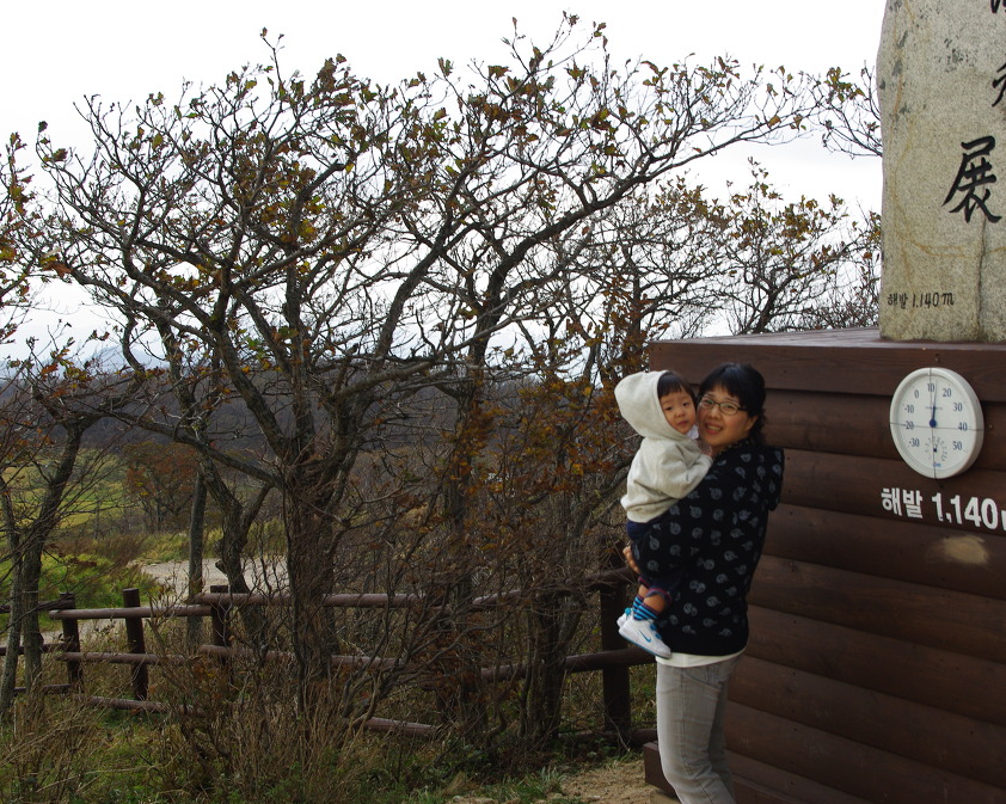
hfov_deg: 38.8
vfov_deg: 31.4
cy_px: 407
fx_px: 1429
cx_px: 547
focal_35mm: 48
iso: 200
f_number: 5.6
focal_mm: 28.13
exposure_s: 1/125
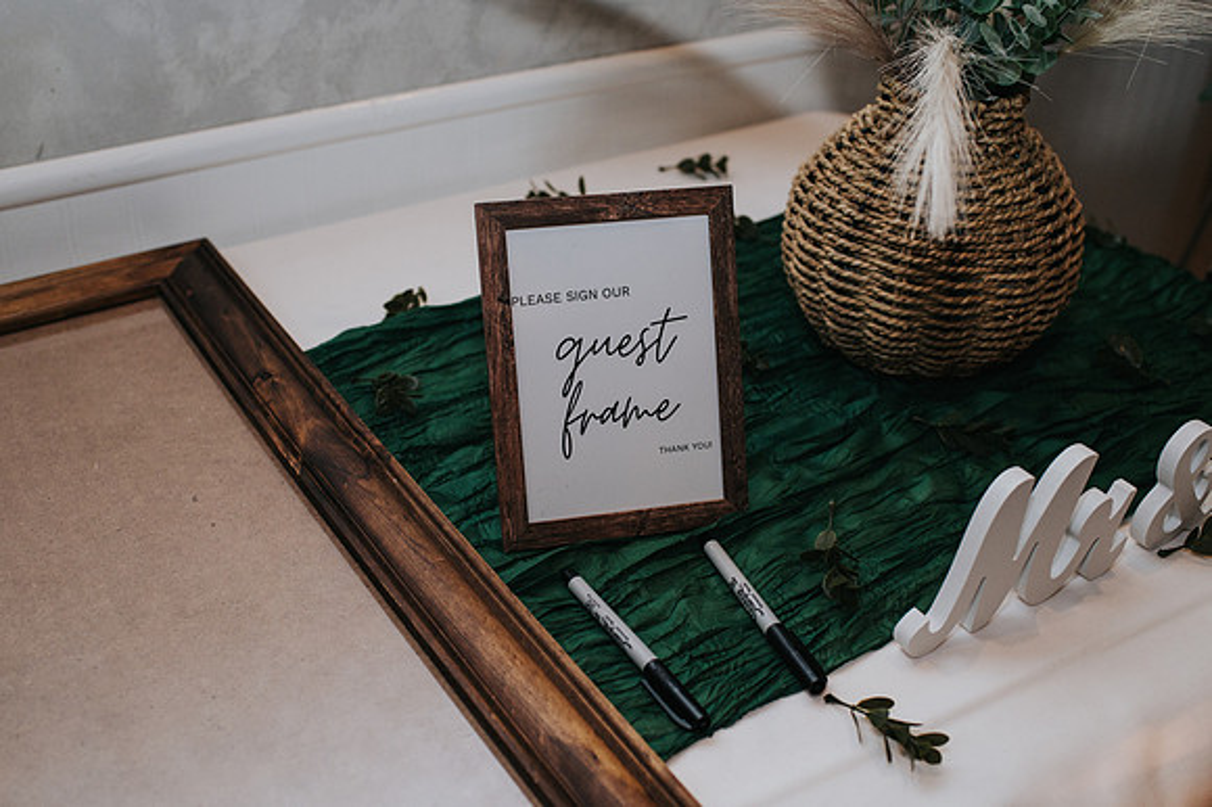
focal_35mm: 40
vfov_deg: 33.6
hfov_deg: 48.8
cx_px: 589
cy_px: 436
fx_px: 1337
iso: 800
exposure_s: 1/200
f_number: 3.2
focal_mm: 35
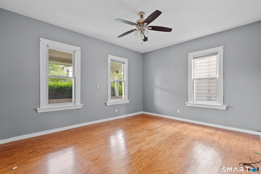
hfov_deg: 96.7
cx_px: 130
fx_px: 116
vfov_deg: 73.7
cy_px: 87
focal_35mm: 16
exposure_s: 4
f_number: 9
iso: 200
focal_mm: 16
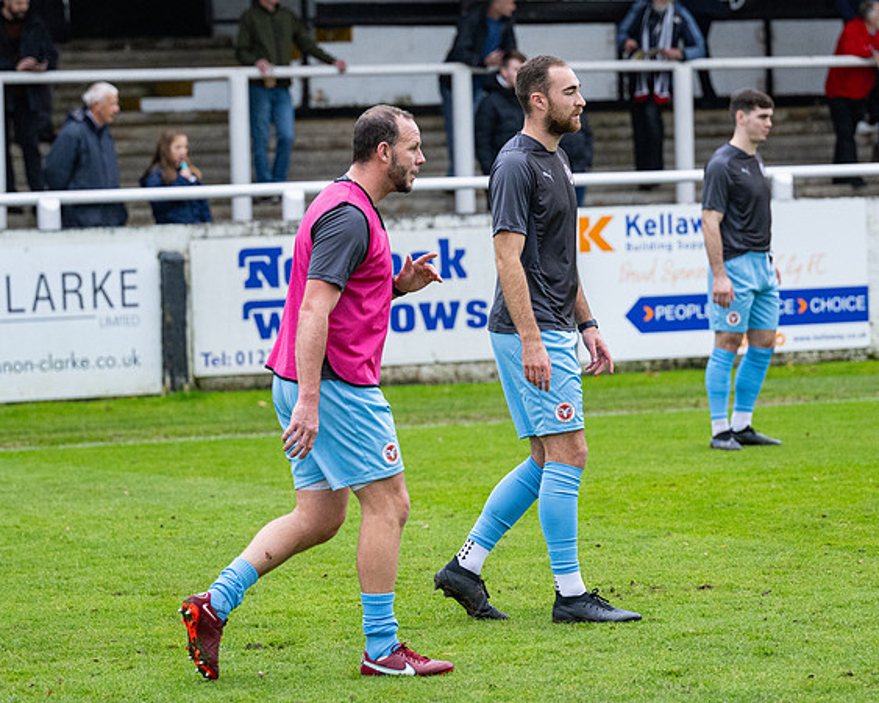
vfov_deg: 8.7
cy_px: 334
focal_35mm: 178
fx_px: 4642
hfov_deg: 10.8
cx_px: 443
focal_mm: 101
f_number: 2.8
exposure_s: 1/800
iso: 1000
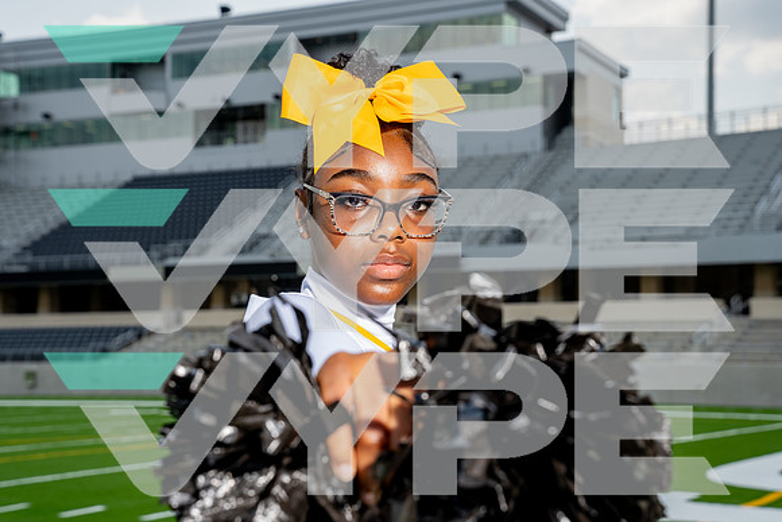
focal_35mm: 61
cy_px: 261
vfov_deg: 22.2
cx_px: 391
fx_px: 1332
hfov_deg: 32.7
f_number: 8
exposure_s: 1/250
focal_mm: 60
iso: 100
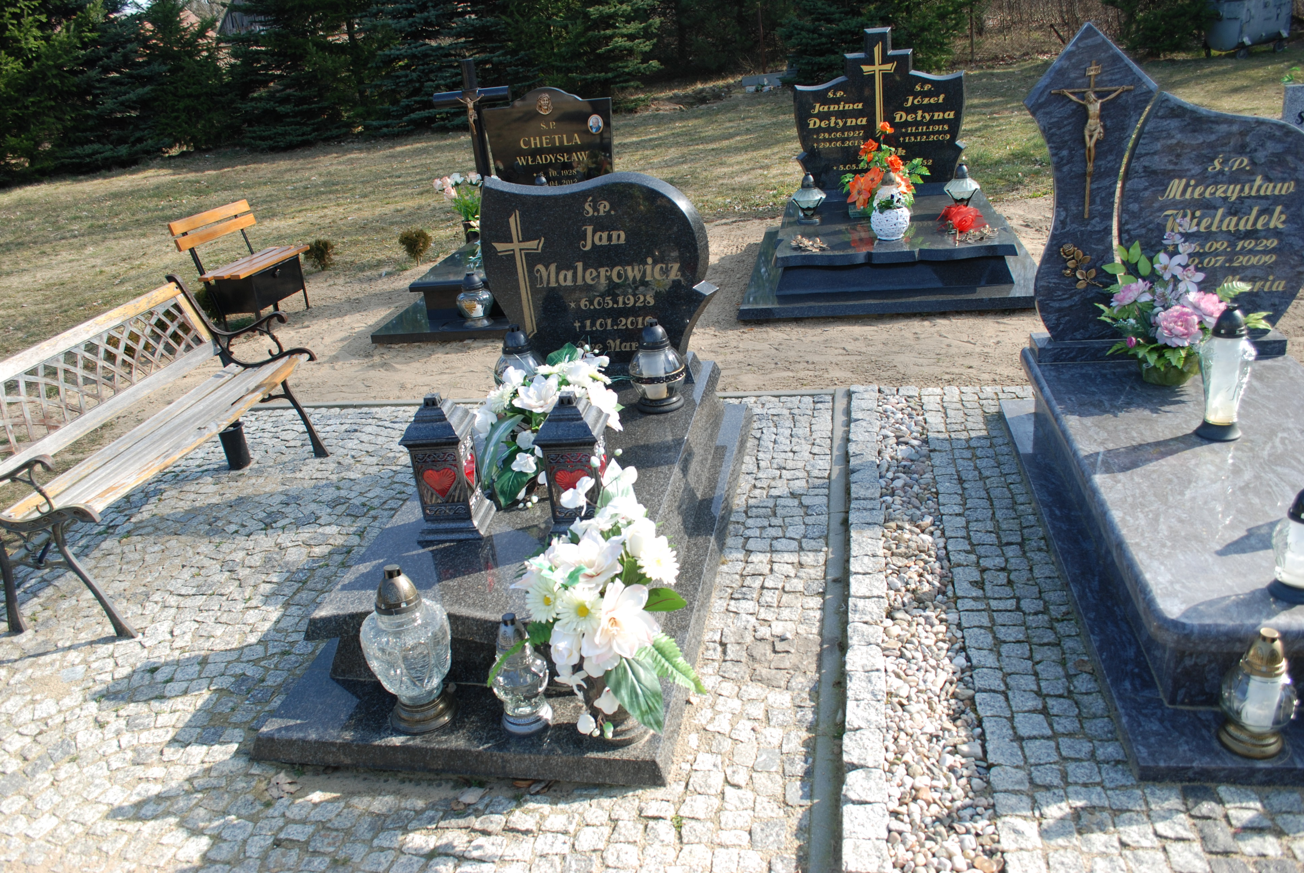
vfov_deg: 48.0
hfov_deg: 67.3
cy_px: 436
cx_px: 652
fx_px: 979
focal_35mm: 27
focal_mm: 18
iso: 100
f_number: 5.6
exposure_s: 1/125
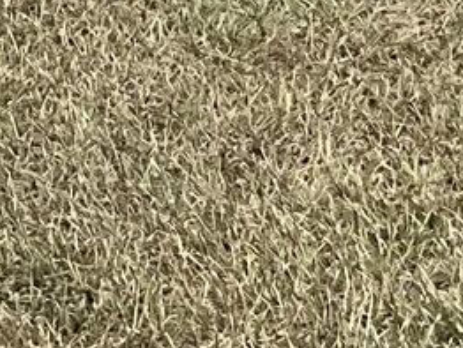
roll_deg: -0.4
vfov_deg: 5.4
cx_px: -230
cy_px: -811
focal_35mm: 255
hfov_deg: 7.6
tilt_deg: -0.9
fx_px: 3414
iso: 25
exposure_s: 1/1377
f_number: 1.8
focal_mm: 3
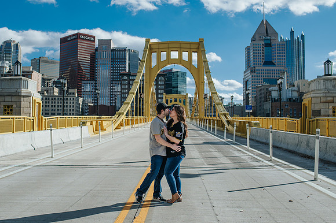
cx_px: 145
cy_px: 112
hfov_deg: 45.4
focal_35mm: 43
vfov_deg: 31.2
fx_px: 401
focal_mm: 35
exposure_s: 1/2000
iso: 100
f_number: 3.5
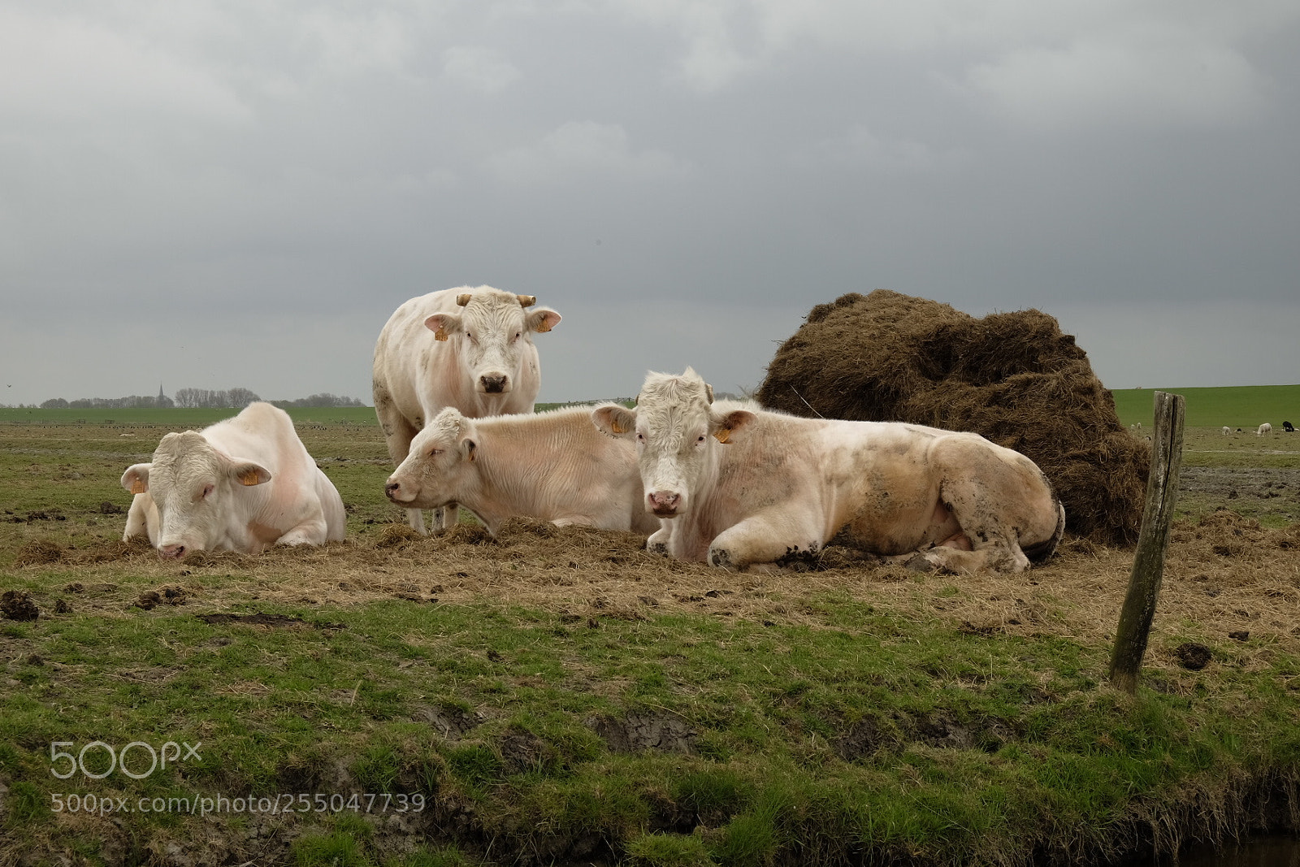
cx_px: 650
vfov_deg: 16.5
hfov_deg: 24.5
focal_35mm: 83
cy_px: 434
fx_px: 2997
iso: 200
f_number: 13
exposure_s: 1/60
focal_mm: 55
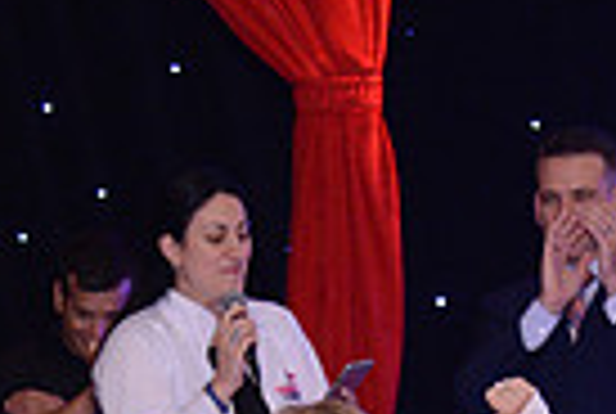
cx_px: 247
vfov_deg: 5.2
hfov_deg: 7.8
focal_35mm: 262
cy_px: 803
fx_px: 4493
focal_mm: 62
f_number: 4
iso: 1600
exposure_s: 1/250
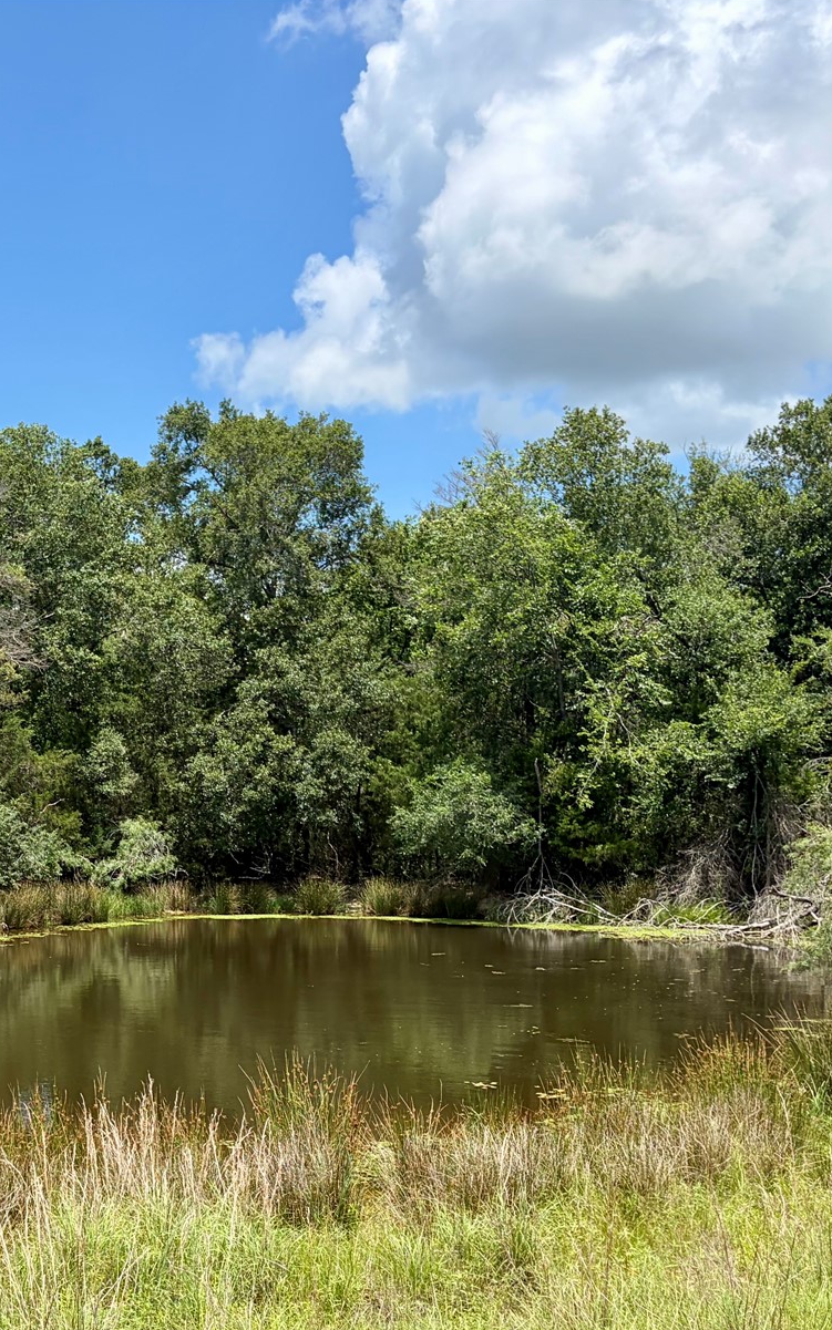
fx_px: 1705
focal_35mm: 47
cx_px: 101
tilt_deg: -0.7
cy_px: 845
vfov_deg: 42.3
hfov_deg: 26.6
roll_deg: -0.8
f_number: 1.6
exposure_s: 1/3125
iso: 50
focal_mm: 5.96
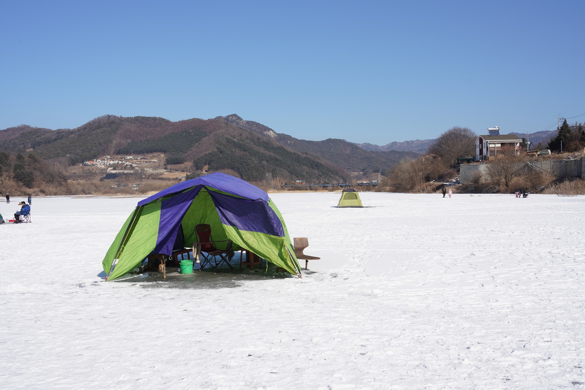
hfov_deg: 49.5
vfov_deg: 34.2
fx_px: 634
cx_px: 292
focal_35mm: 39
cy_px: 195
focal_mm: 39
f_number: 16
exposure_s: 1/100
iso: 100
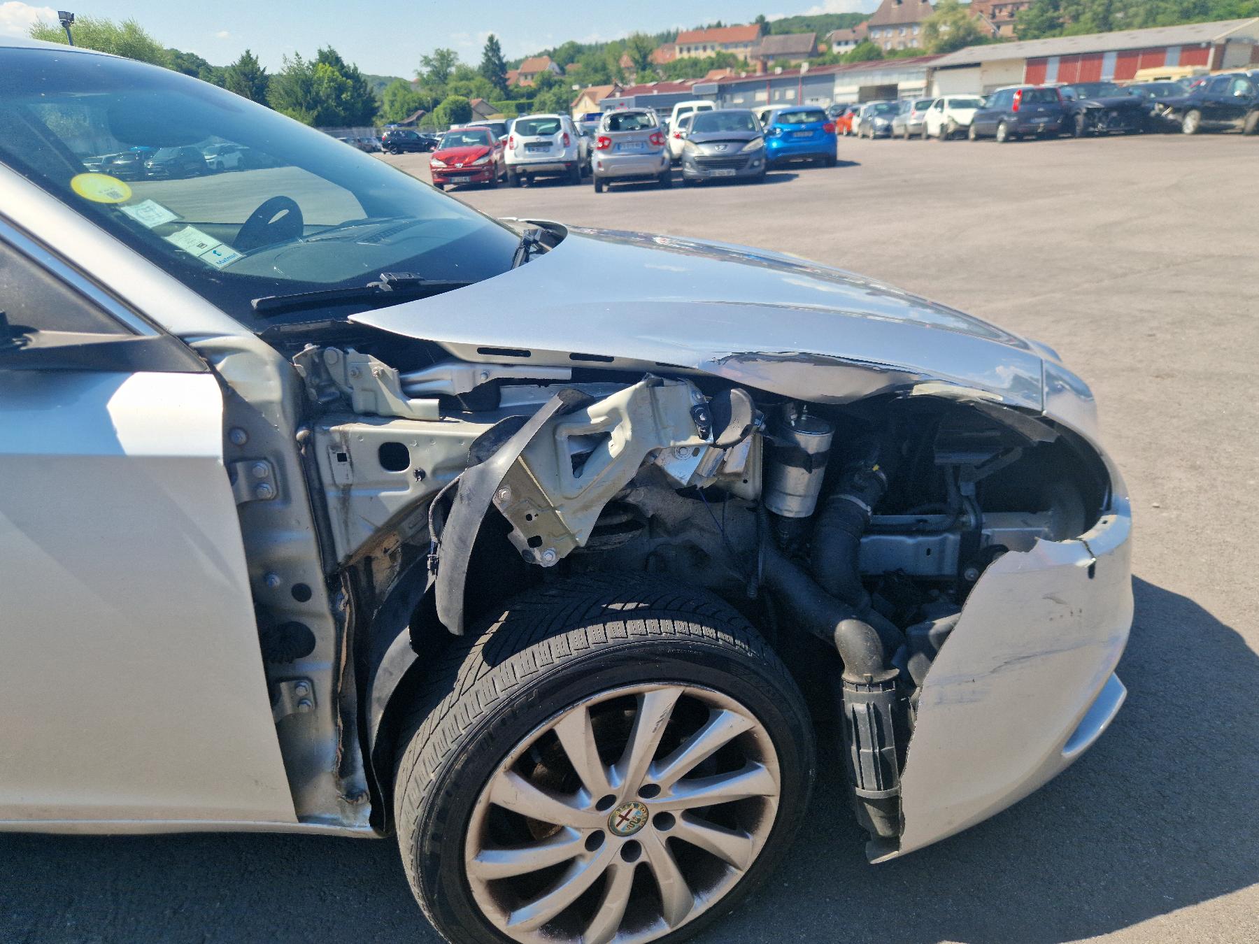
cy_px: 472
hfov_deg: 73.9
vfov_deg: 58.9
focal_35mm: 23
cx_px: 630
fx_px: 837
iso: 50
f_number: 1.8
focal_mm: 5.4
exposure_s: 1/909
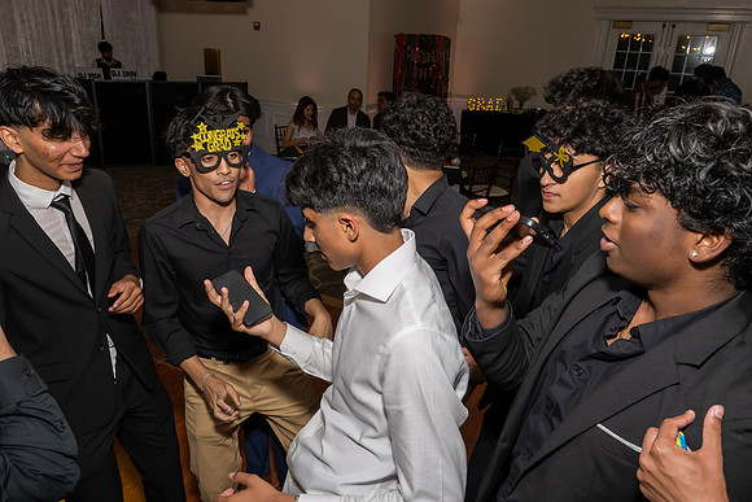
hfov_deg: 70.7
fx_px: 530
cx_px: 376
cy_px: 248
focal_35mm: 25
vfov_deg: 50.7
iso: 640
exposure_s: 1/250
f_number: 7.1
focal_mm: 17
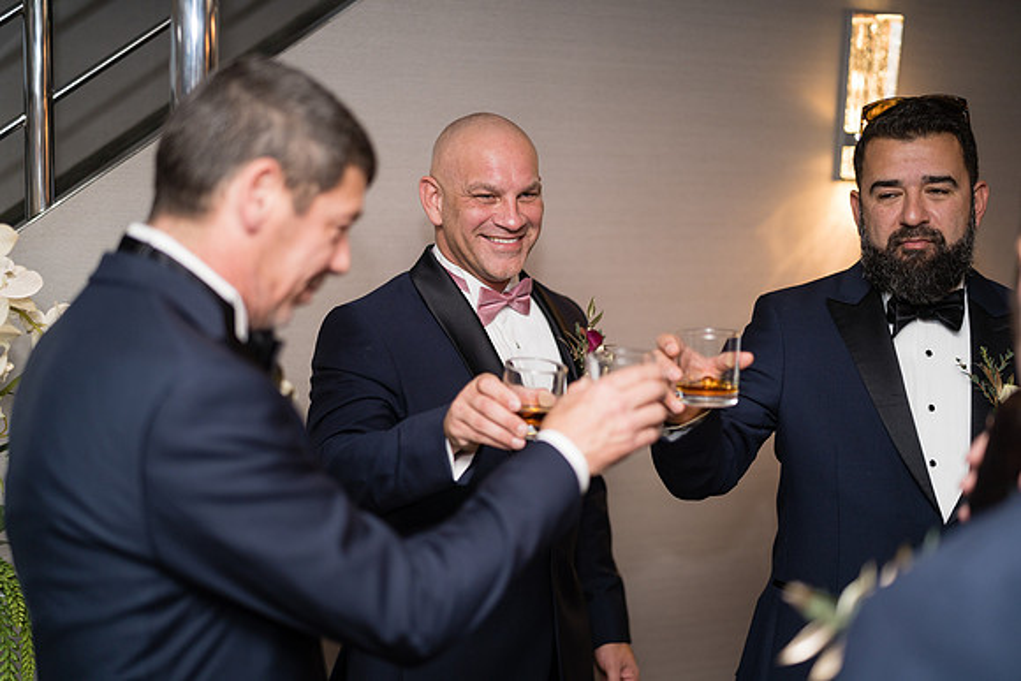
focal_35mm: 50
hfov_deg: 39.6
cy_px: 340
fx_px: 1418
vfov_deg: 27.0
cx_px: 510
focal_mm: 50
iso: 500
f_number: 1.4
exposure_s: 1/250
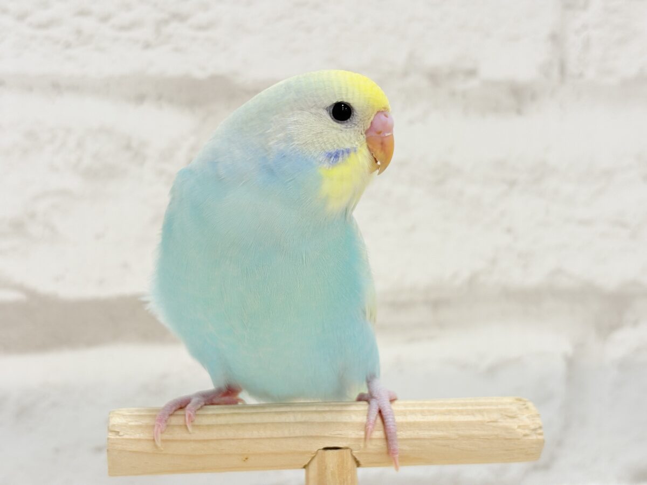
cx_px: 324
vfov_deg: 28.0
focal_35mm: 52
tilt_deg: -3.5
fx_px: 972
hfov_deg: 36.8
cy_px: 242
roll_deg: +0.4
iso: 32
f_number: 1.6
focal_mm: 5.96
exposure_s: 1/50
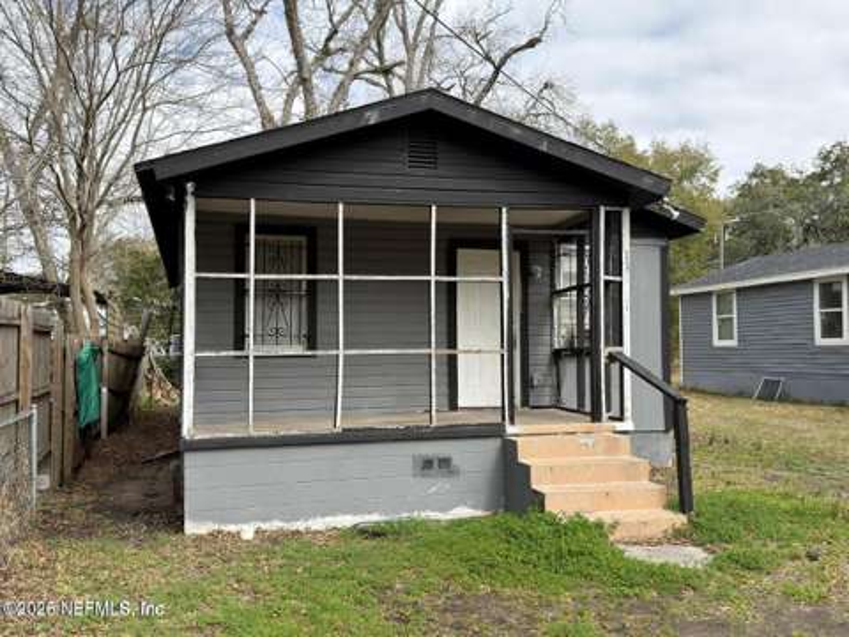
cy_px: 318
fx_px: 858
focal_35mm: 35
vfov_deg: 40.7
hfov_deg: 52.6
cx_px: 424
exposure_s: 1/2445
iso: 64
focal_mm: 6.76
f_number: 1.78
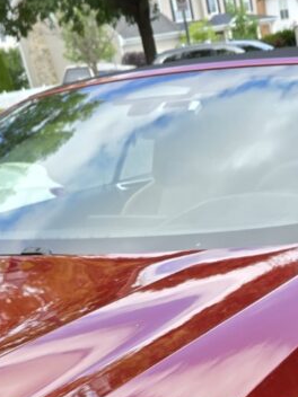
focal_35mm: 67
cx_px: 316
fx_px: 769
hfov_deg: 21.0
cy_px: 482
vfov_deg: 25.8
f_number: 1.7
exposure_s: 1/180
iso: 16
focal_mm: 6.3
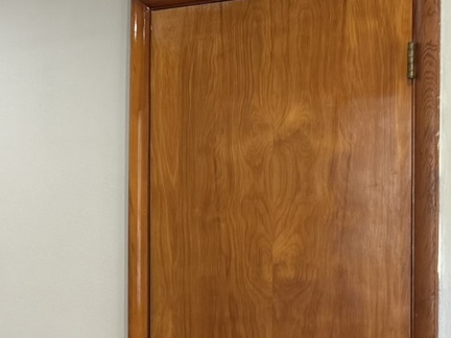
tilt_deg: +0.7
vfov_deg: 18.4
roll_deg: -1.0
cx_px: -240
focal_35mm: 80
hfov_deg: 20.6
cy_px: 213
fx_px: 1042
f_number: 1.78
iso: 160
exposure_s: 1/60
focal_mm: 6.76
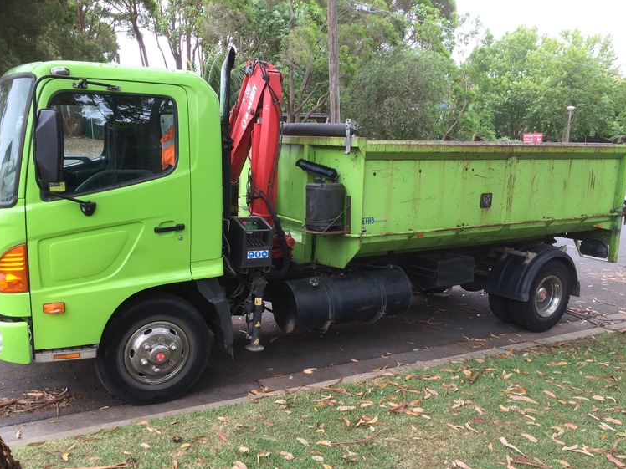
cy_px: 248
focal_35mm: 31
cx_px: 300
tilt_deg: -11.1
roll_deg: +0.0
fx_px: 561
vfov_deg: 45.4
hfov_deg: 58.3
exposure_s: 1/299
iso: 32
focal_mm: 4.15
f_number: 2.2
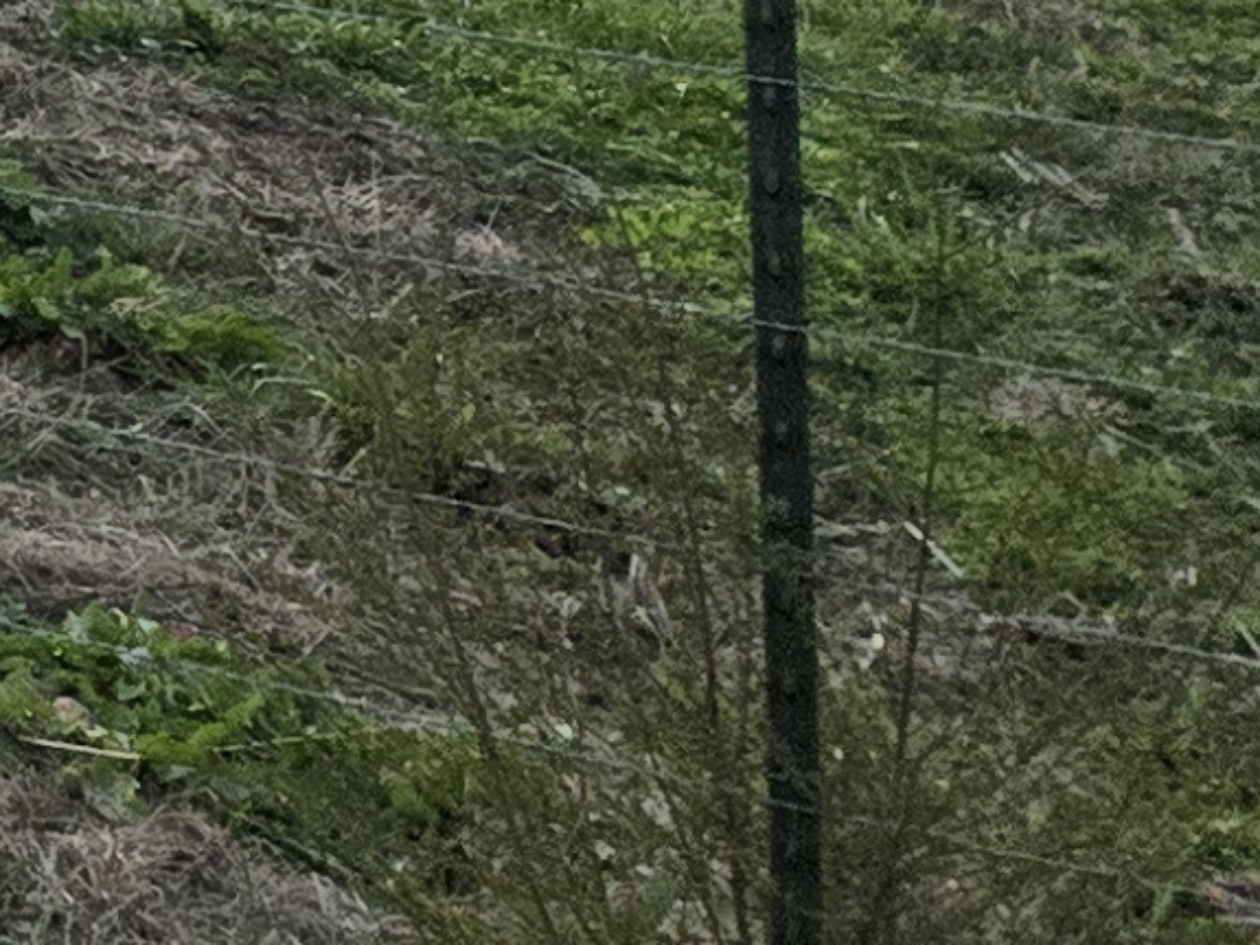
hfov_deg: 9.6
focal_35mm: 160
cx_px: -2502
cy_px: -1237
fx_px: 5823
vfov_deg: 8.5
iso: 200
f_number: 1.8
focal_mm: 5.4
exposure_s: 1/180
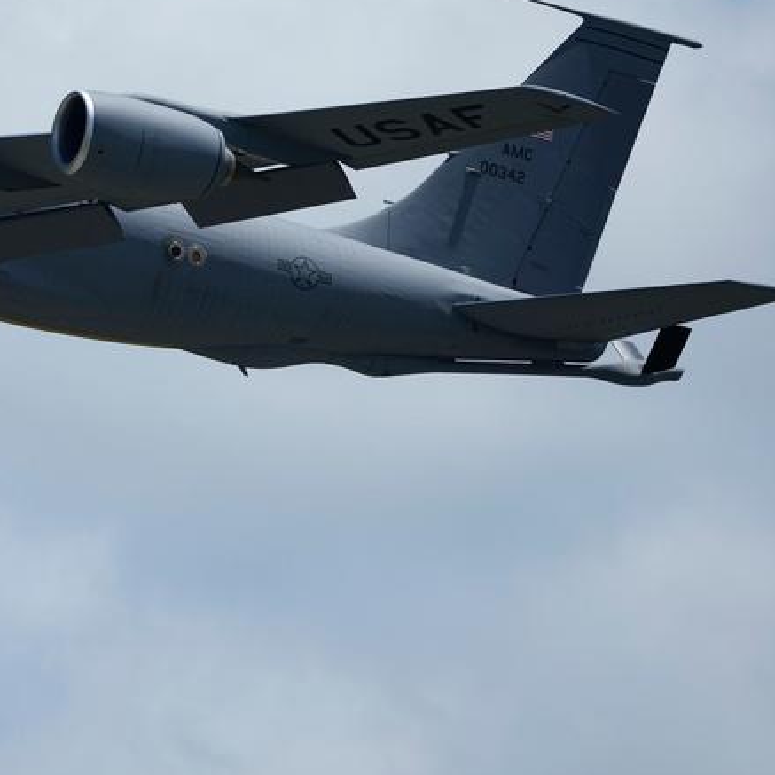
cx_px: -44
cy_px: 267
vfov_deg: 2.2
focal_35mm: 797
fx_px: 20188
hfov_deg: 2.2
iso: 100
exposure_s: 1/4000
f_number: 2.8
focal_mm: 400
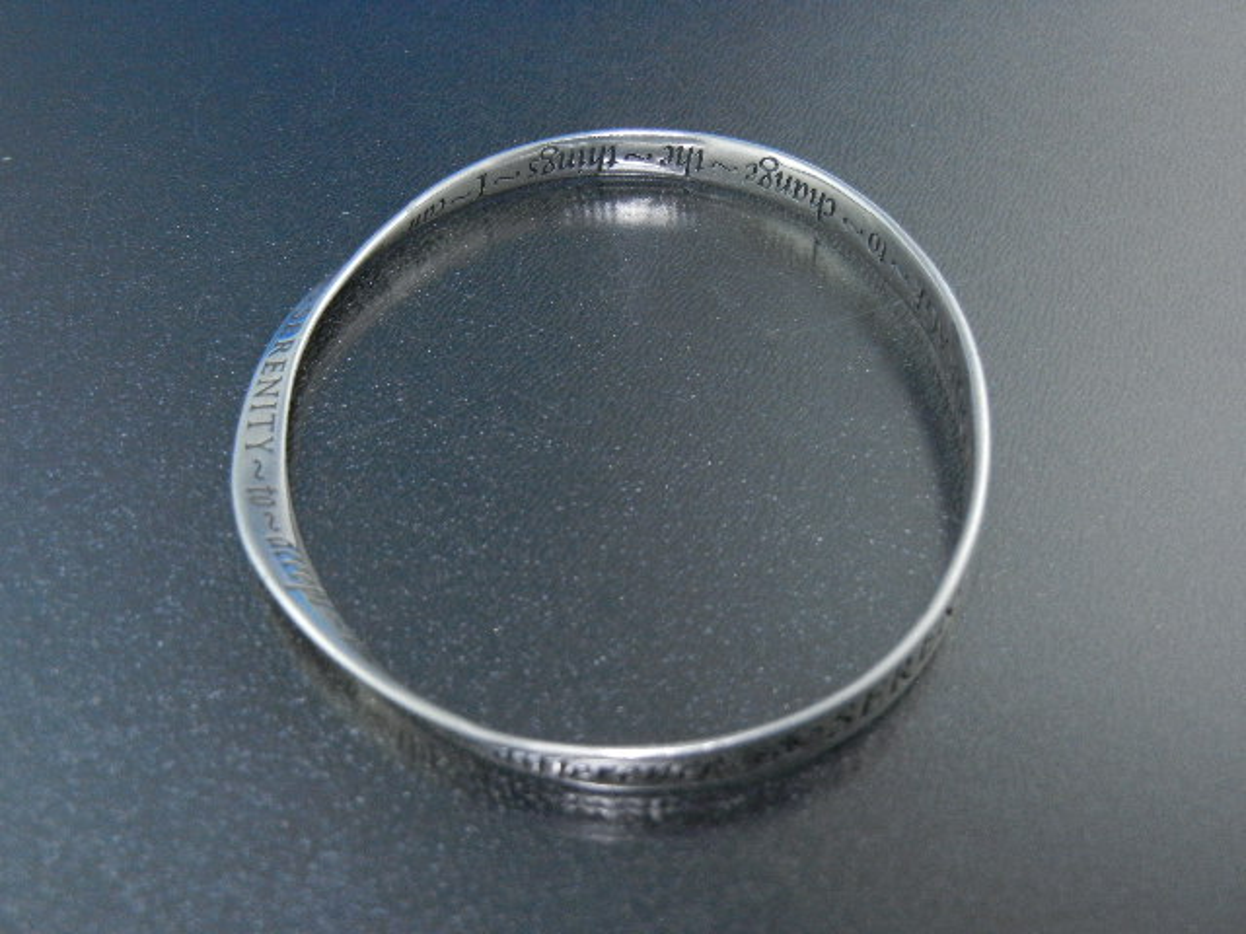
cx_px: 623
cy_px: 467
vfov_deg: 36.8
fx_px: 1404
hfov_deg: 47.9
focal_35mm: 39
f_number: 7.4
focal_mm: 7.1
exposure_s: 1/30
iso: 800
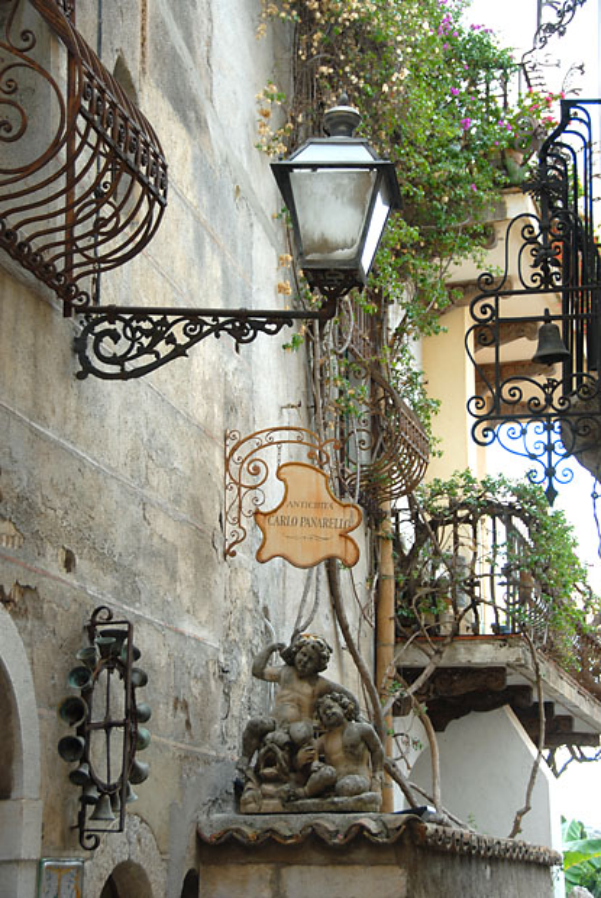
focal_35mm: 75
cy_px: 449
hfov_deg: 18.2
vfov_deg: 27.0
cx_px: 300
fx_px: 1873
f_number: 4.8
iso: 100
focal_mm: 50
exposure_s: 1/80
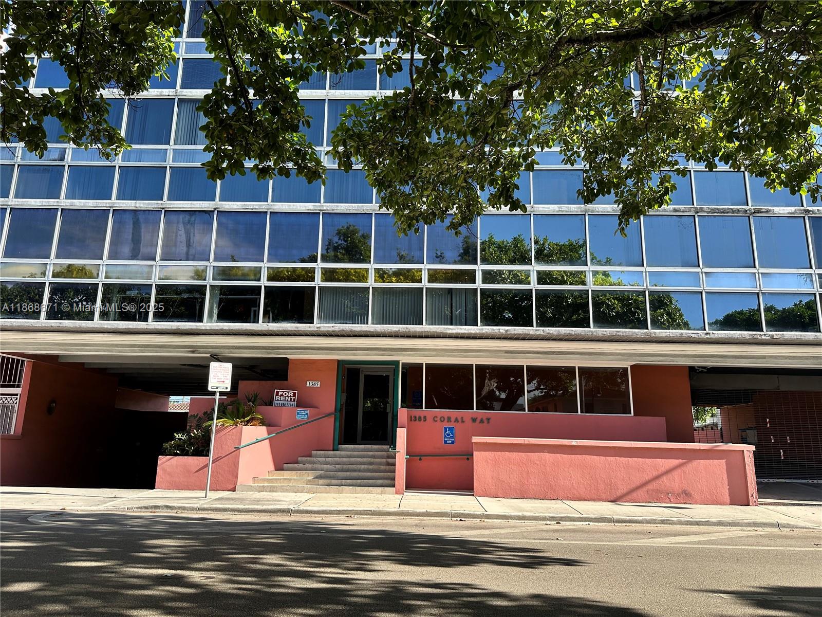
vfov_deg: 56.8
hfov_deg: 71.6
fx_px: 570
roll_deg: -1.9
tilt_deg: +13.9
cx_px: 411
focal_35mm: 24
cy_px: 308
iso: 80
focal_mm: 6.86
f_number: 1.78
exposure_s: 1/1241
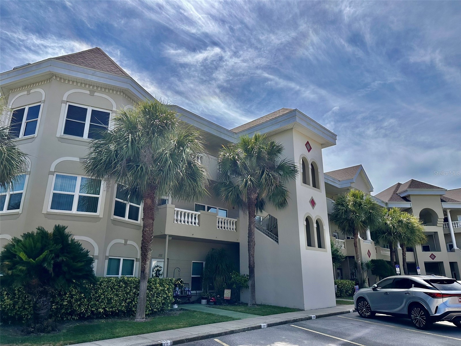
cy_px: 173
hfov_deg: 71.6
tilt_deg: +18.3
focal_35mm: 24
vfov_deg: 56.8
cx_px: 230
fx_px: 320
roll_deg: -0.2
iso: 80
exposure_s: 1/8197
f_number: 1.78
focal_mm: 6.86
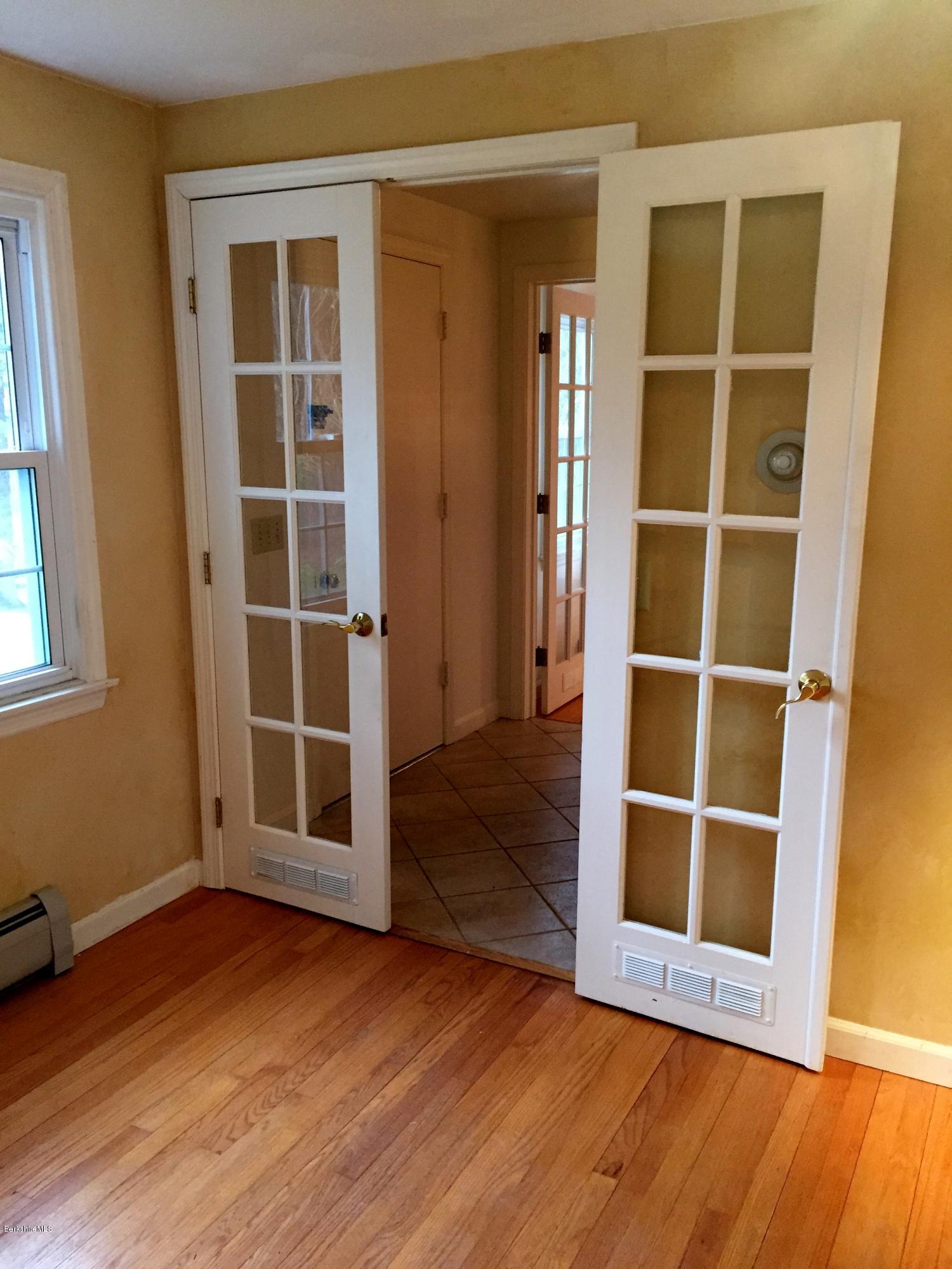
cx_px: 476
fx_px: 1063
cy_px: 634
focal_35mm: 29
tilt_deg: -11.0
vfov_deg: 61.7
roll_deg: -0.5
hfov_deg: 48.2
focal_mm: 4.15
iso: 160
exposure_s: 1/30
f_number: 2.2
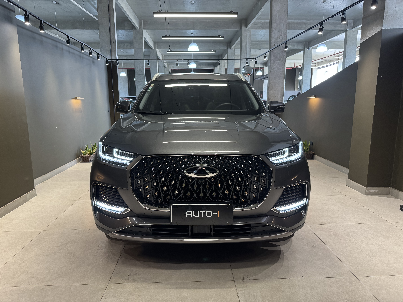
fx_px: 279
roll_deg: +0.0
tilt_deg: -11.3
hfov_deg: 71.6
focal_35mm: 24
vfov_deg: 56.8
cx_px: 202
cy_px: 151
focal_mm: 6.76
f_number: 1.78
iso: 250
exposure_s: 1/60
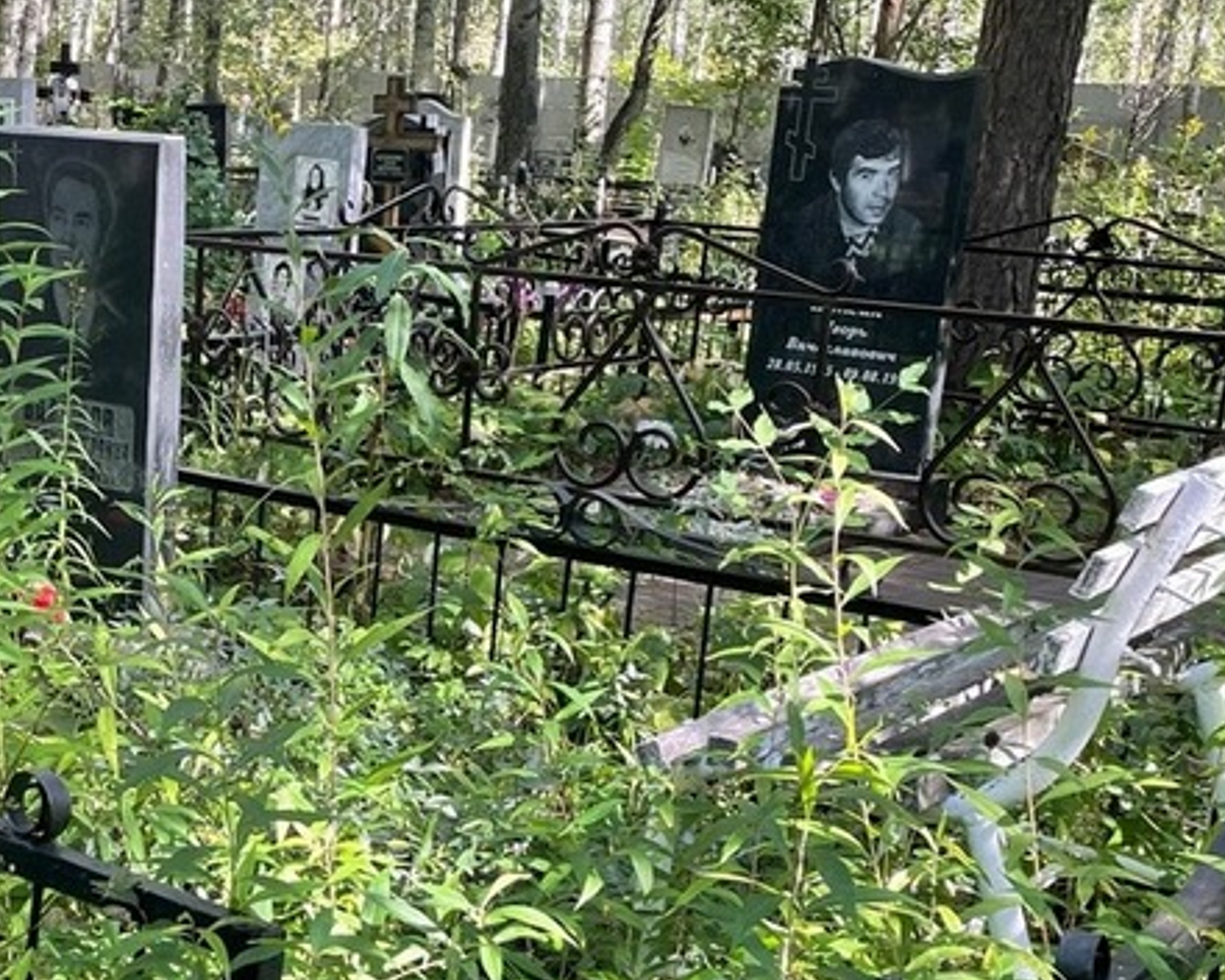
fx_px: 2139
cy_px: 693
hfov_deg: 31.2
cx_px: 248
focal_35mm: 59
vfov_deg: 25.6
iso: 40
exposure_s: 1/121
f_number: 1.6
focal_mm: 4.2
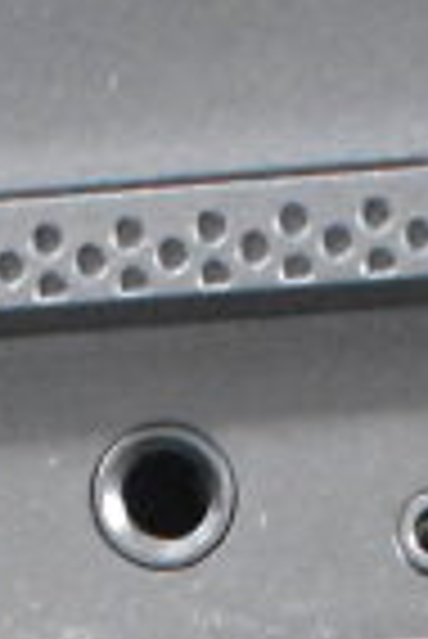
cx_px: 451
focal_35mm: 260
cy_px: 1618
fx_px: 4629
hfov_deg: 5.3
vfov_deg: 7.3
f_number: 4
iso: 10000
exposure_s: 1/40
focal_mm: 27
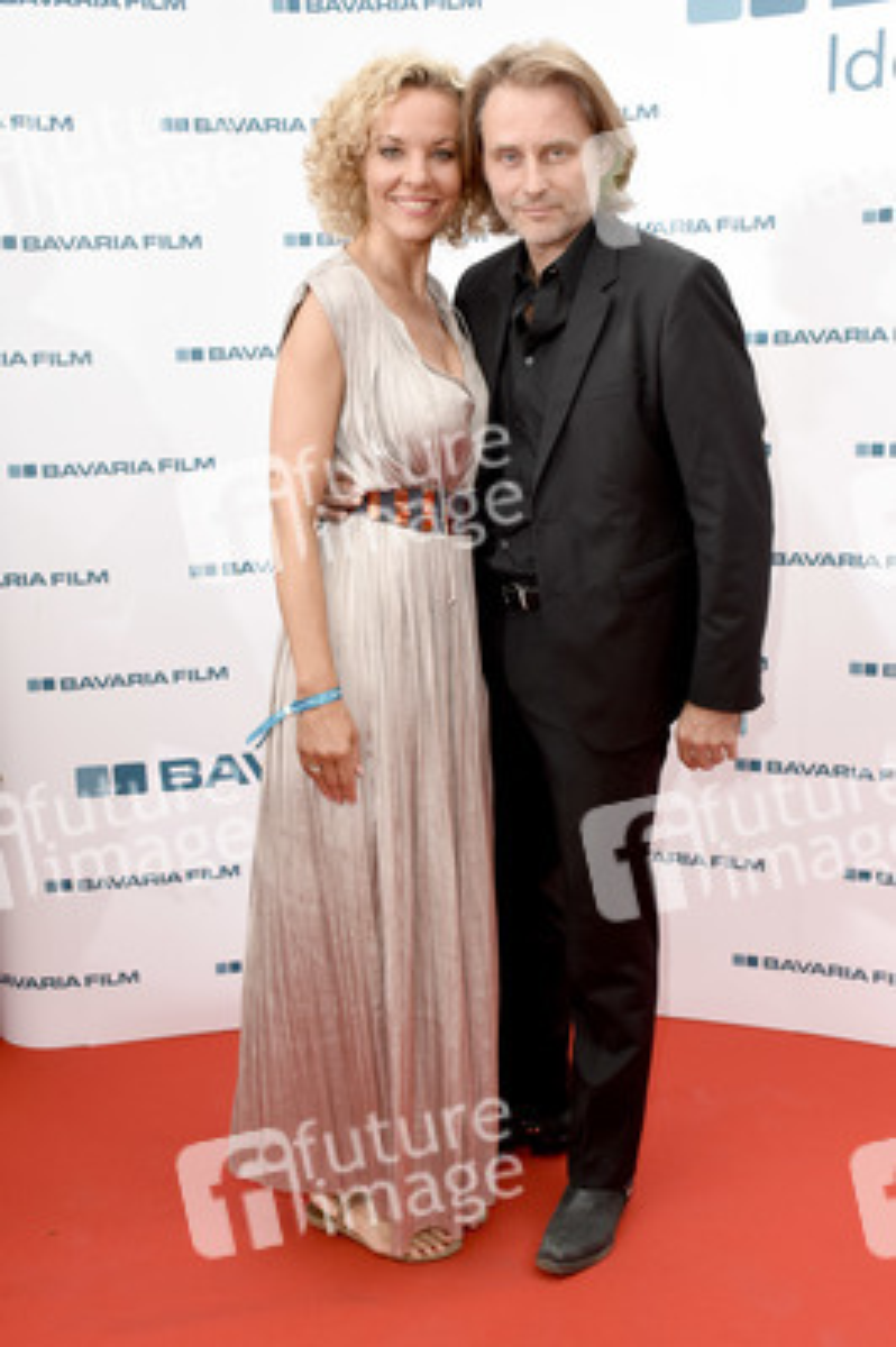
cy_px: 674
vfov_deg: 49.6
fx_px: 1458
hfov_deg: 34.2
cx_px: 448
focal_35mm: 39
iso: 800
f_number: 6.3
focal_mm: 26
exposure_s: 1/160
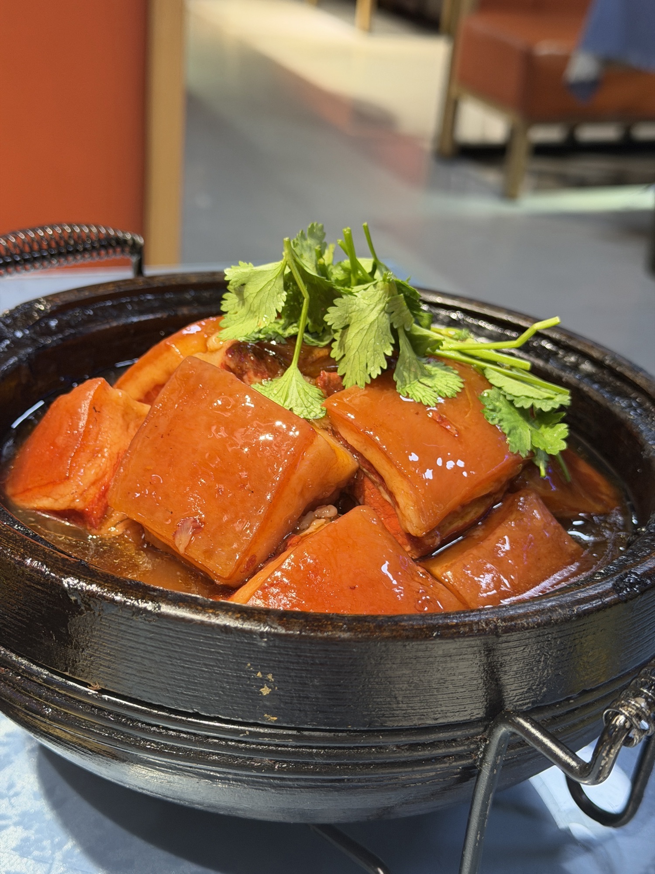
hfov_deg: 30.3
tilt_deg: -26.7
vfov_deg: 39.7
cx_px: 328
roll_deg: -5.1
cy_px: 437
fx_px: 1211
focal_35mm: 48
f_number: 1.78
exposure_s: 1/50
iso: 100
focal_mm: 6.76
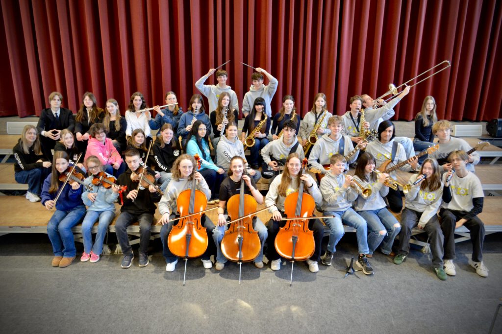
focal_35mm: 27
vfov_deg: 47.9
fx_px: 376
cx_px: 251
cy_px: 167
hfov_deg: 67.4
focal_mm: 18
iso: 1600
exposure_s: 1/80
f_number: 4.5
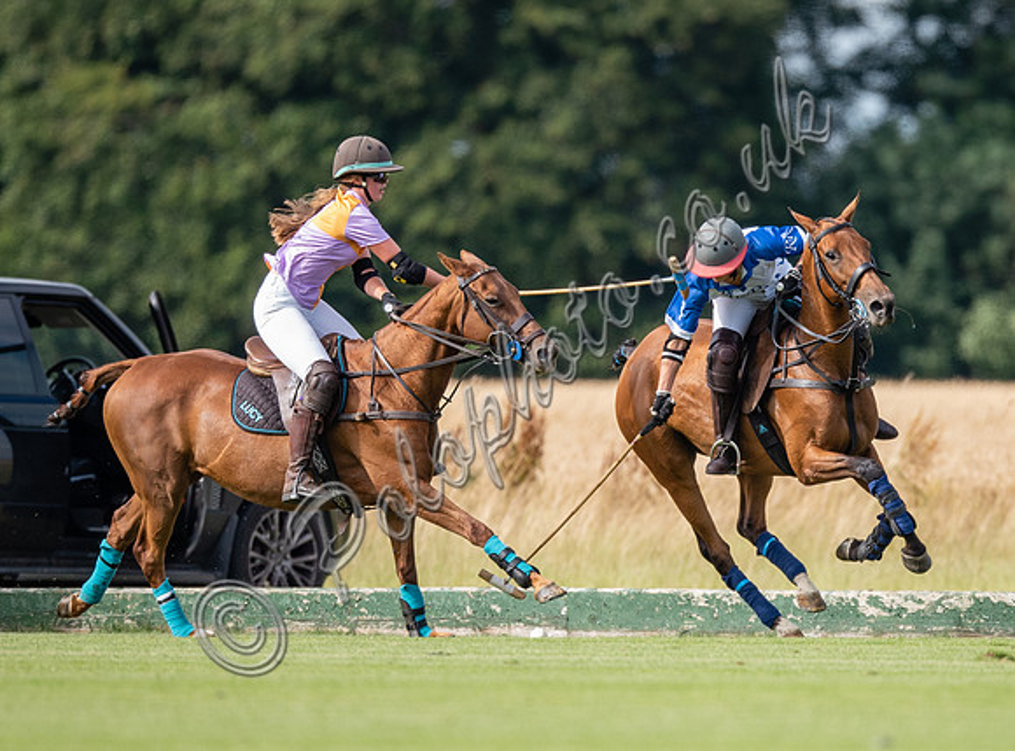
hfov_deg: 1.9
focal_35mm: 1041
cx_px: 685
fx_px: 30362
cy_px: 494
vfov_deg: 1.4
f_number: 4
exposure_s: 1/1600
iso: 400
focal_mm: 500
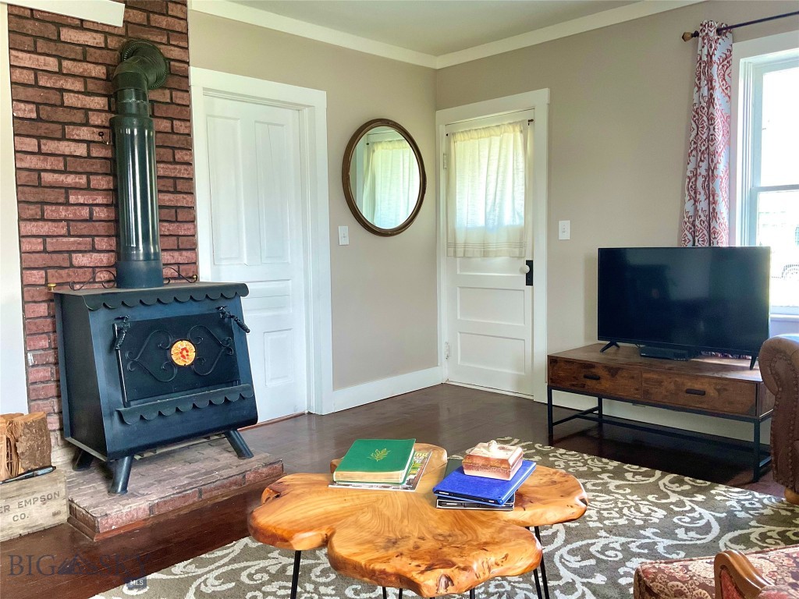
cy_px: 300
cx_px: 400
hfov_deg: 61.7
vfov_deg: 48.2
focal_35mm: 29
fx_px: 669
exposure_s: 1/60
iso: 80
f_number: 1.8
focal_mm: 3
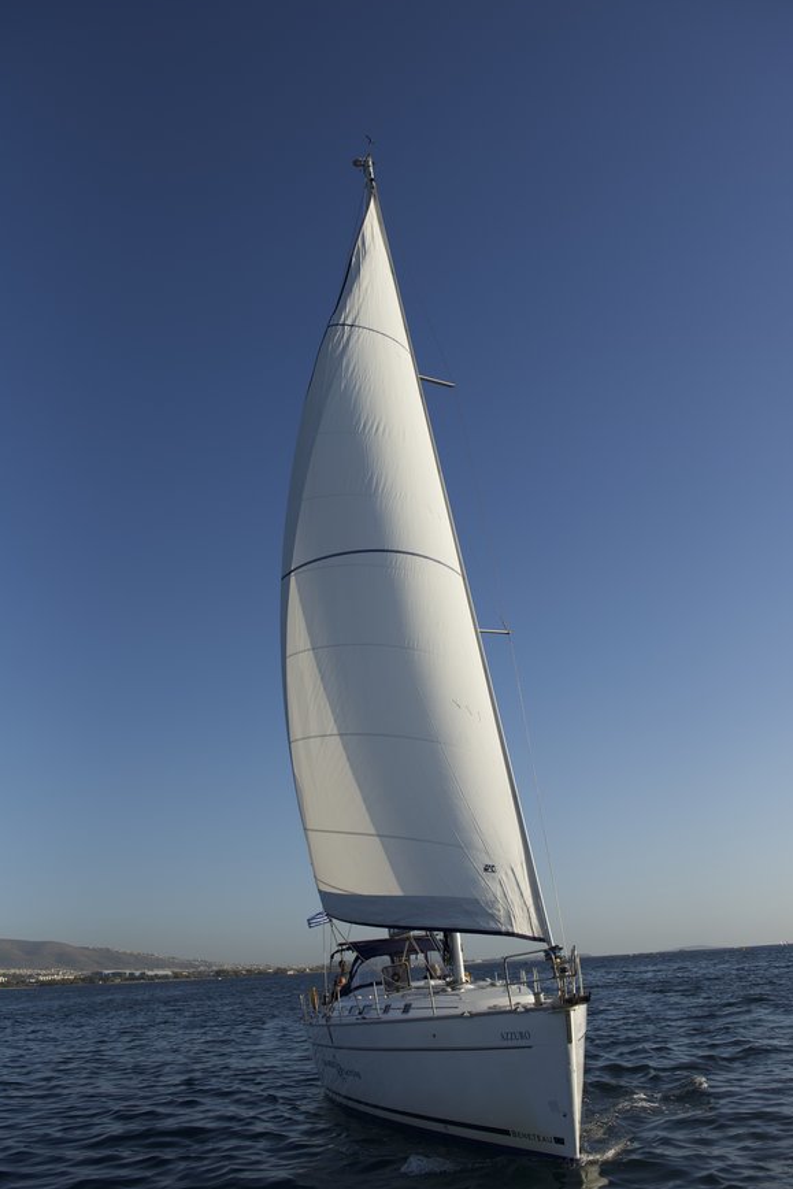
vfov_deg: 65.5
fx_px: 925
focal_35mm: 28
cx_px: 401
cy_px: 603
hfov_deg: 46.4
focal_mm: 27
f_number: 5
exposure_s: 1/4000
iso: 320
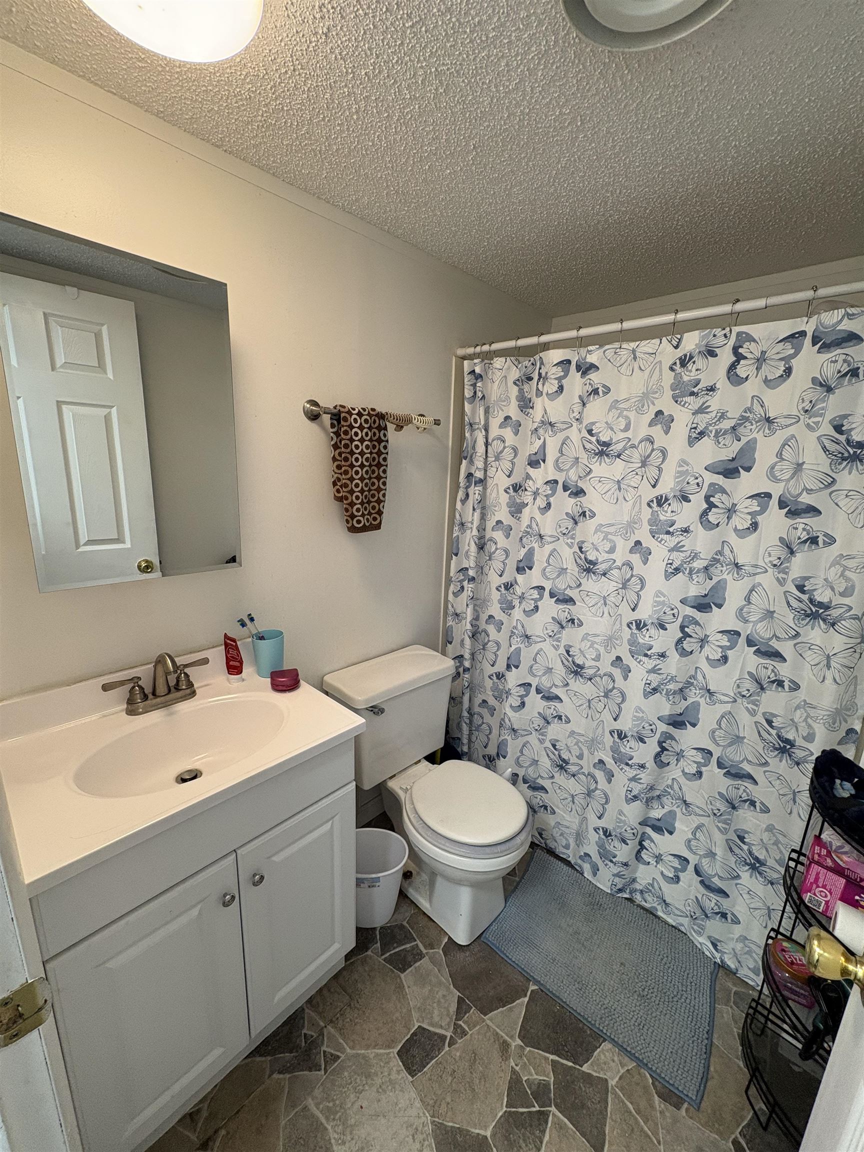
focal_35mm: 14
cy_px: 576
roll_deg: -1.8
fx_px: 466
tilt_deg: -12.7
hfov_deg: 85.7
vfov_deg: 102.1
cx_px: 432
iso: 125
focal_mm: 2.22
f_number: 2.2
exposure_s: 1/120
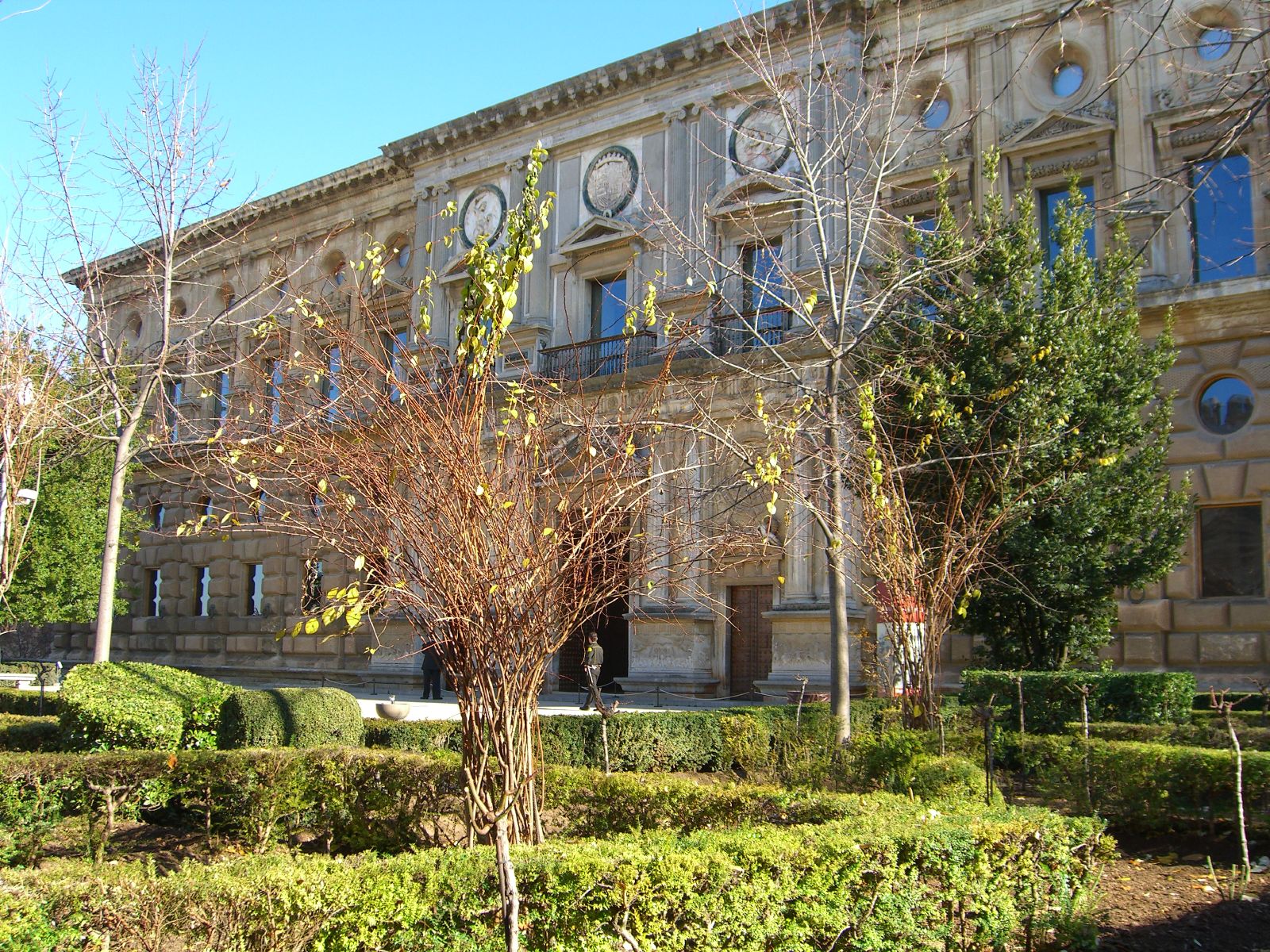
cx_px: 635
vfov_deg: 37.7
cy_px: 476
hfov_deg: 49.0
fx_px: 1394
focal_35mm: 38
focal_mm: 7.9
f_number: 4
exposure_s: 1/200
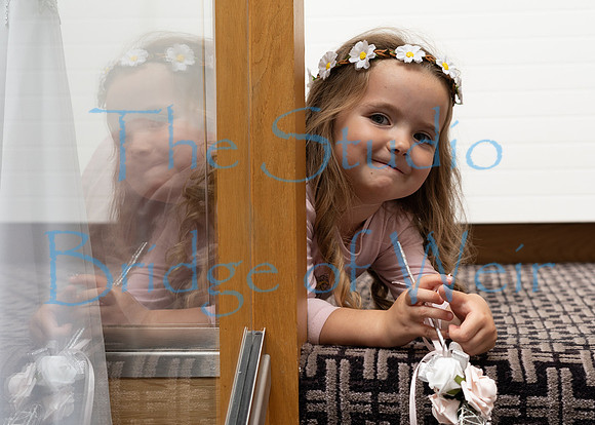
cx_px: 356
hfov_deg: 30.1
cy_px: 197
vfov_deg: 21.8
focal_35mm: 65
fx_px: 1105
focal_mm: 50
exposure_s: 1/250
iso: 250
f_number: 4
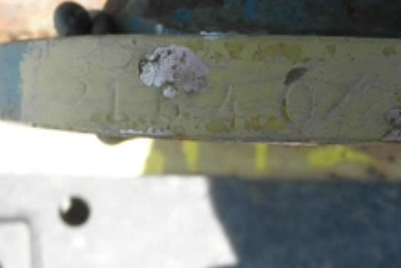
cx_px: 255
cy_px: 82
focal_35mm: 53
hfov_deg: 37.2
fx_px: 591
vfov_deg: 25.4
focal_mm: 5
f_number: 3
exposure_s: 1/200
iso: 64
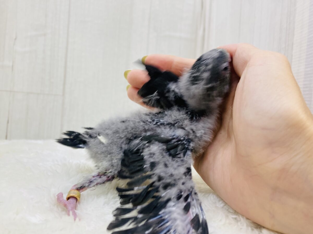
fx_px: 226
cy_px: 117
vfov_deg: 54.9
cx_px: 156
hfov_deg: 69.4
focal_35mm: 25
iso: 100
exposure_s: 1/100
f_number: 1.8
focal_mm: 4.25
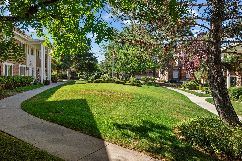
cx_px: 121
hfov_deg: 70.4
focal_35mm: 26
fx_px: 171
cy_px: 80
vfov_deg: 50.4
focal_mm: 25.5
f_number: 8
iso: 1600
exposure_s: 1/500
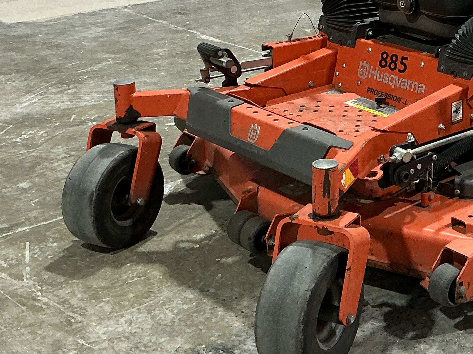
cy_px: 30
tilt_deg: -13.5
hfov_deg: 25.4
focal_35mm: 75
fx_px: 1025
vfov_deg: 19.3
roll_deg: -0.2
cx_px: 404
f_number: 1.8
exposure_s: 1/100
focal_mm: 3
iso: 64
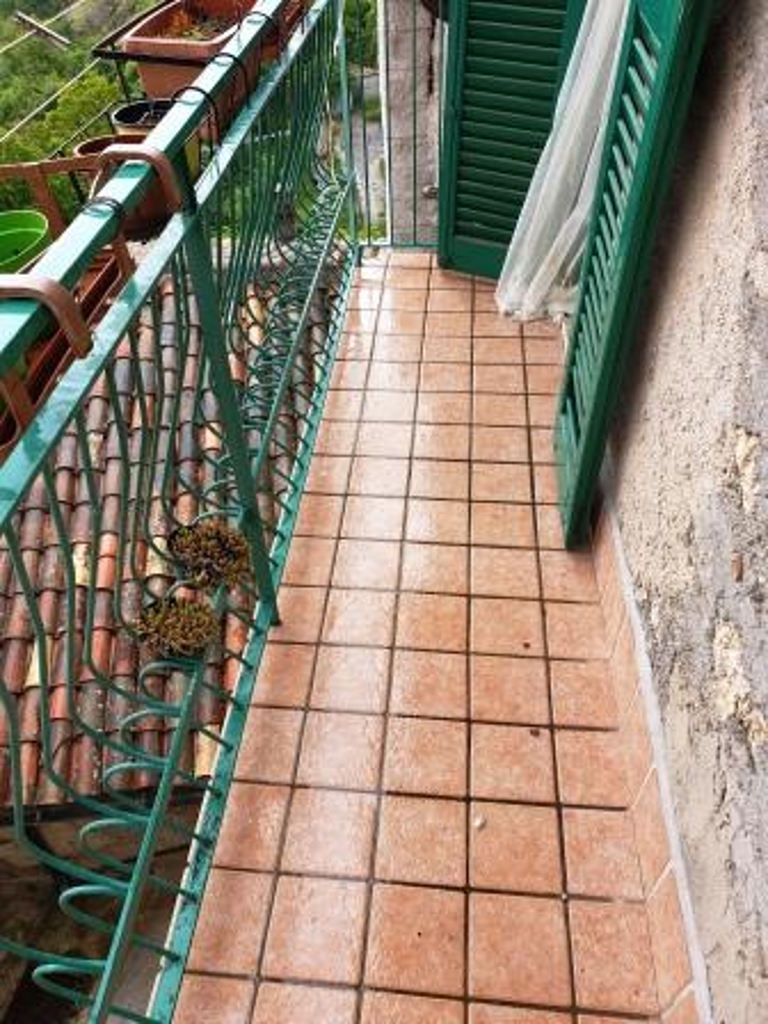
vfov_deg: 67.3
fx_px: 769
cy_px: 512
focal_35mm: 26
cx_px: 384
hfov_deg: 53.1
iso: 50
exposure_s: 1/116
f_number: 2.4
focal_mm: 4.3
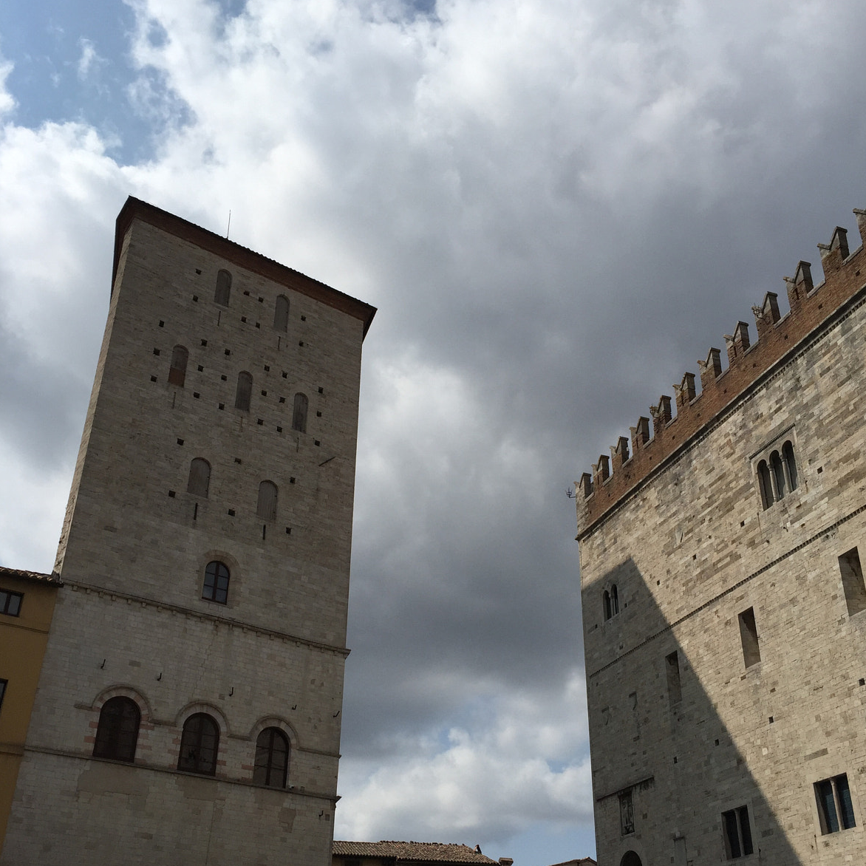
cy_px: 515
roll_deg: -1.0
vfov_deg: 47.0
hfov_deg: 47.2
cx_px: 430
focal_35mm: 35
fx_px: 991
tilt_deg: +28.7
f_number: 2.2
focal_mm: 4.15
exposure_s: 1/5650
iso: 32
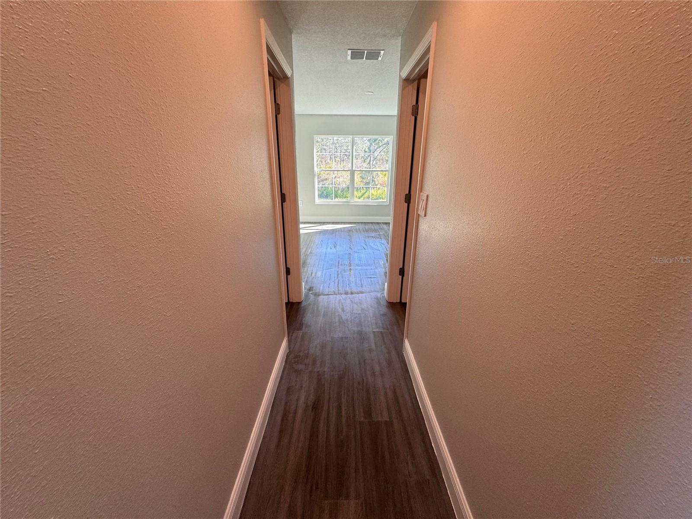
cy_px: 260
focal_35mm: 14
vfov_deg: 85.7
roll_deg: -1.0
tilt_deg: -19.7
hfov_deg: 102.1
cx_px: 346
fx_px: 280
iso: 80
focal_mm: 2.22
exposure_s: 1/120
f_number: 2.2
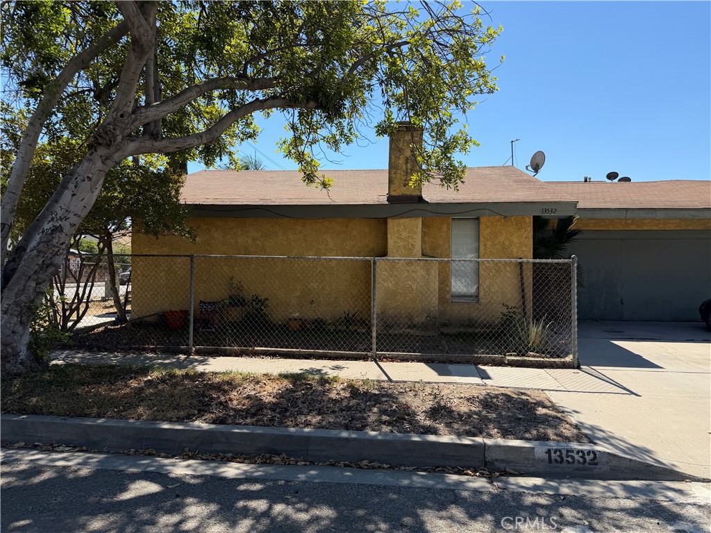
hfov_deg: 71.6
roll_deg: +0.0
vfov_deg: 56.8
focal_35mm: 24
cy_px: 266
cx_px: 356
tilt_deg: -1.4
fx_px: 493
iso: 80
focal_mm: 6.76
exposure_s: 1/4405
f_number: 1.78
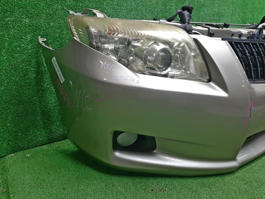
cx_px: 132
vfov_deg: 53.1
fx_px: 199
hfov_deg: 67.3
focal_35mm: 26
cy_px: 100
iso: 69
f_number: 1.7
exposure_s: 1/50
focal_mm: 3.93
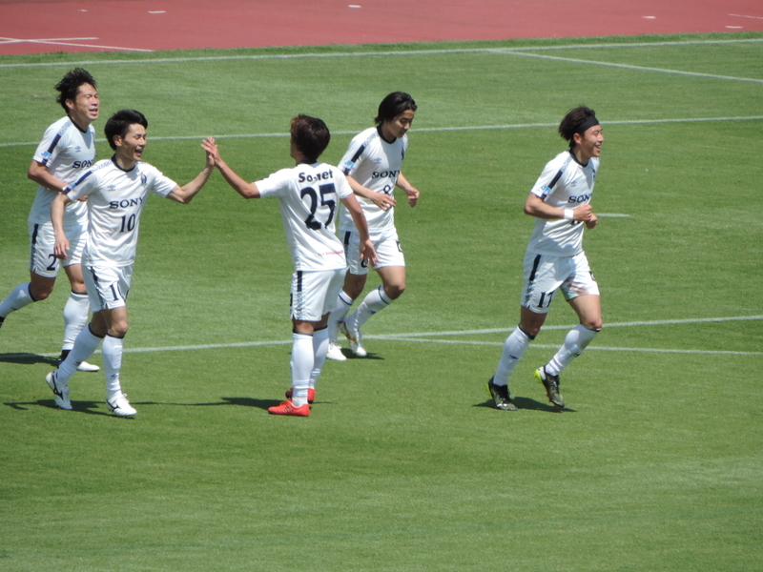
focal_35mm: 750
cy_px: 286
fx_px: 16531
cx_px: 382
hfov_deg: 2.6
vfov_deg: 2.0
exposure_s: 1/400
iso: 80
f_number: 5.1
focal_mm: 133.7
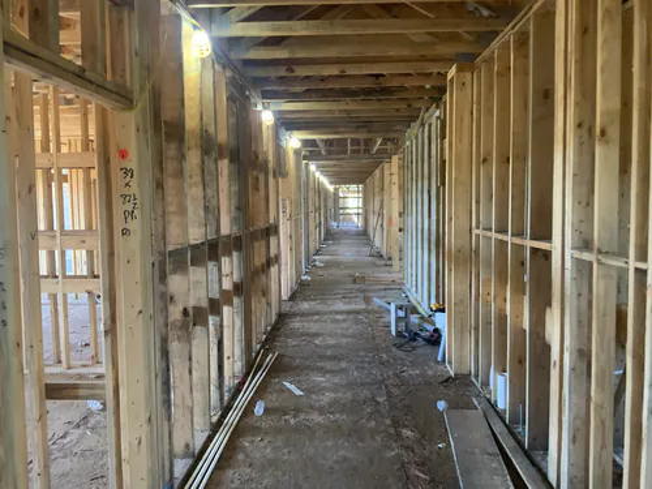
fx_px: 546
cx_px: 326
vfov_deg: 48.2
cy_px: 244
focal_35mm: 29
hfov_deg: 61.7
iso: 160
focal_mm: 3
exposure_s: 1/60
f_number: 1.8
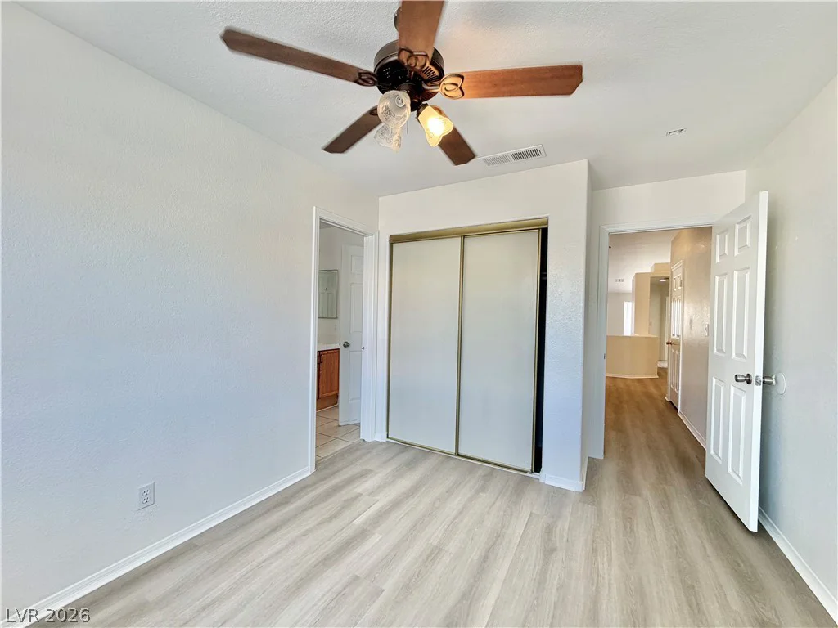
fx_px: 339
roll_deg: -1.7
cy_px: 314
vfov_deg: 85.7
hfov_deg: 102.1
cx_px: 419
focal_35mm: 14
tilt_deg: -1.4
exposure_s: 1/120
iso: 80
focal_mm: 2.22
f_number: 2.2
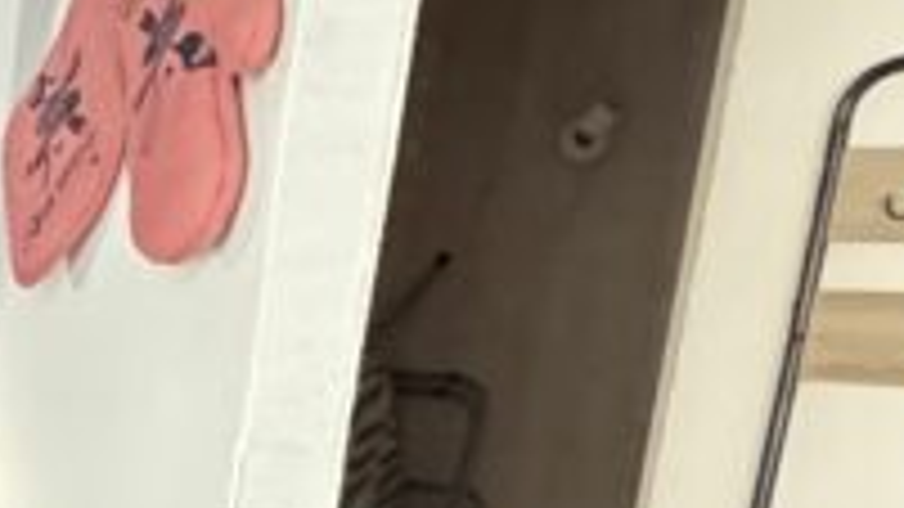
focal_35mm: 91
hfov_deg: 18.4
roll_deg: -2.1
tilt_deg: -13.1
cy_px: 796
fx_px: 2181
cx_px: -720
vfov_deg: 12.5
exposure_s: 1/42
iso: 1250
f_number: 2.2
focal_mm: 2.22
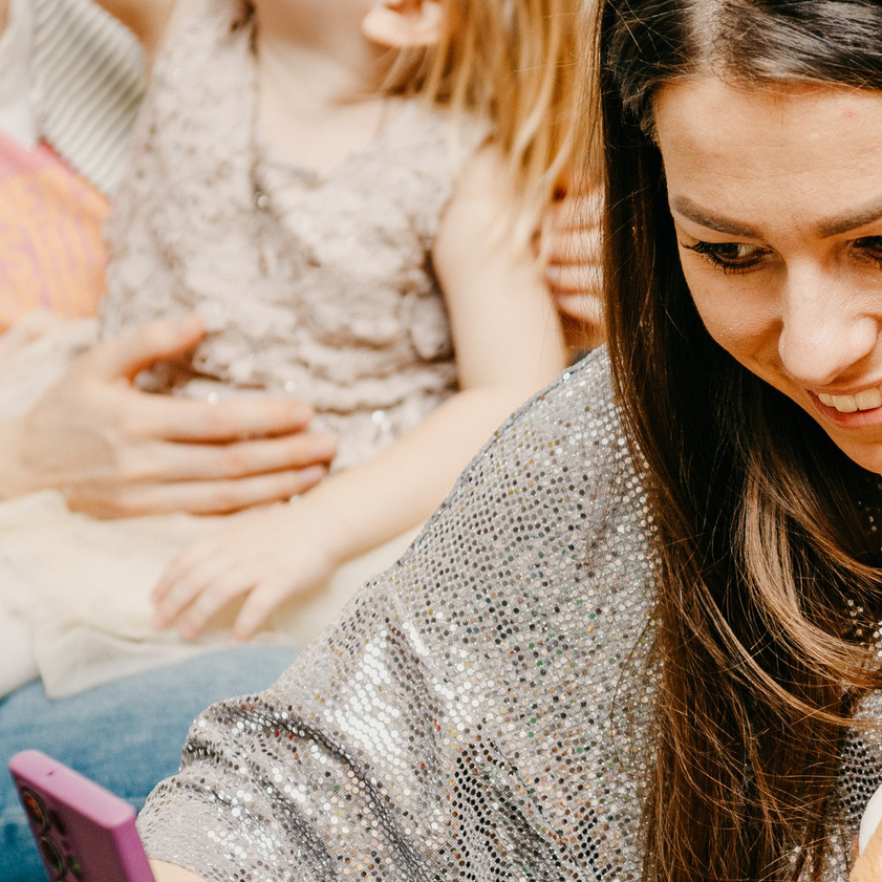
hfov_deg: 9.6
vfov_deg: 9.7
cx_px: 882
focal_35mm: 181
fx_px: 5218
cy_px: 552
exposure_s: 1/160
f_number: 4
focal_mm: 70
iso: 250
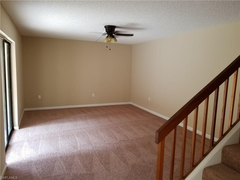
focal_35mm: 26
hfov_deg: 67.3
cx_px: 120
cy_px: 90
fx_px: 180
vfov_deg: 53.1
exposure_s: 1/30
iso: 160
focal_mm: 4.25
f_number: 1.7
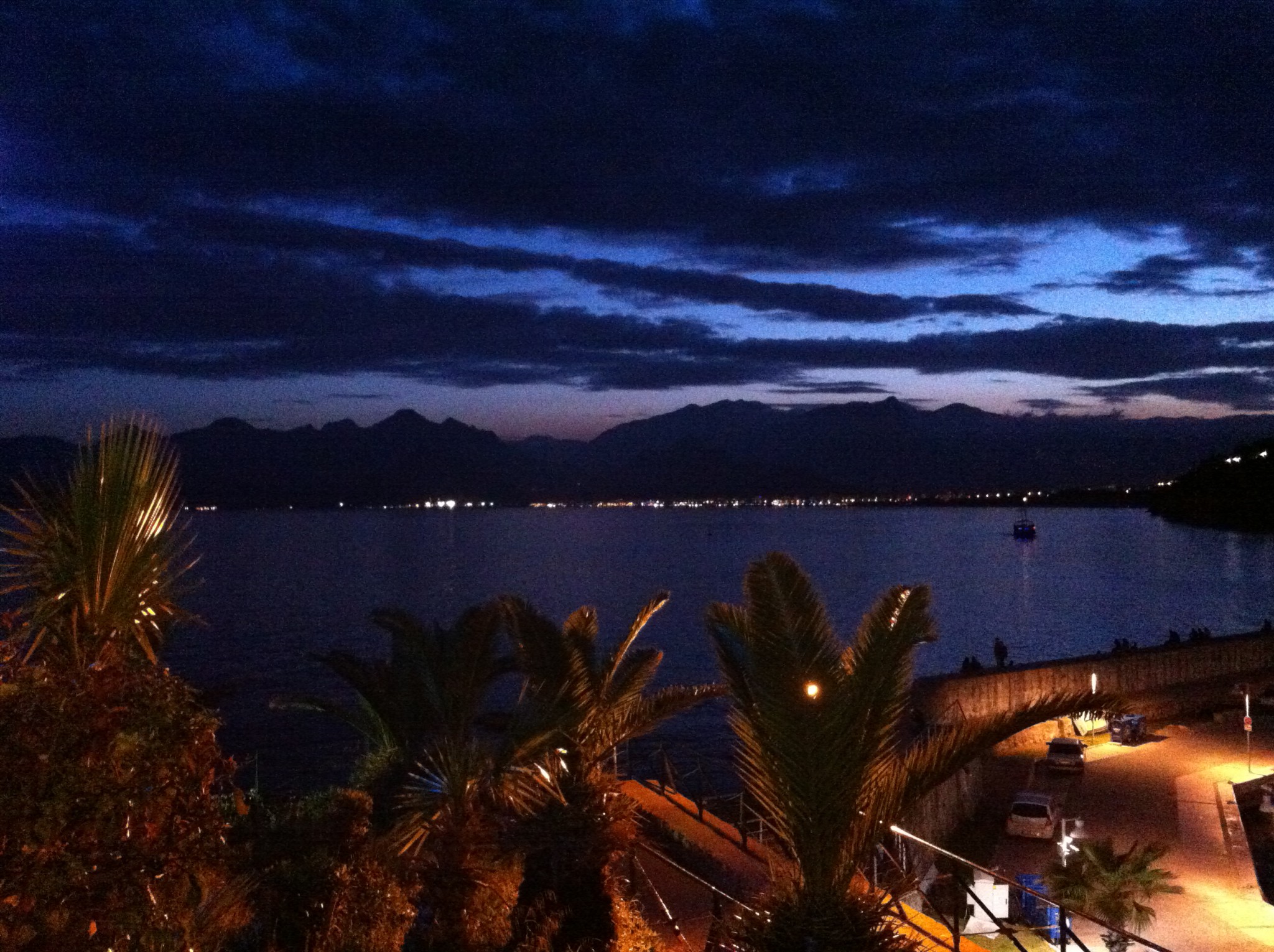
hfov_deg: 52.7
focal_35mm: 35
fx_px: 1286
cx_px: 637
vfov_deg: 40.6
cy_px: 476
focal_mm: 3.85
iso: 1000
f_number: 2.8
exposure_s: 1/15
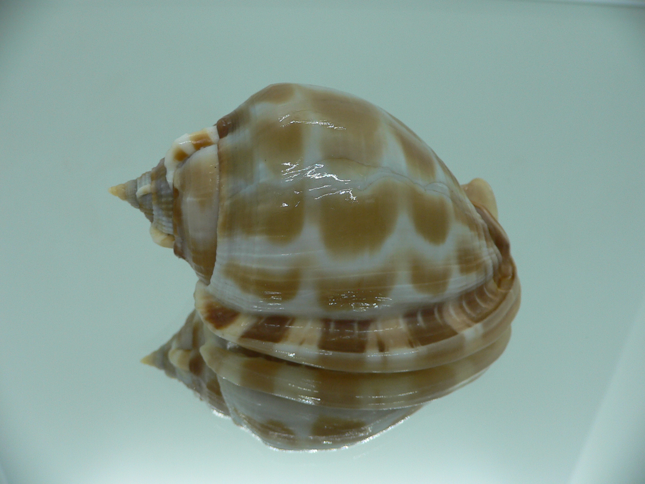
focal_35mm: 35
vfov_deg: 40.7
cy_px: 242
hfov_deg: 52.6
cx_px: 322
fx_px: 652
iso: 80
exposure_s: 1/60
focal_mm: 4.6
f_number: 2.8
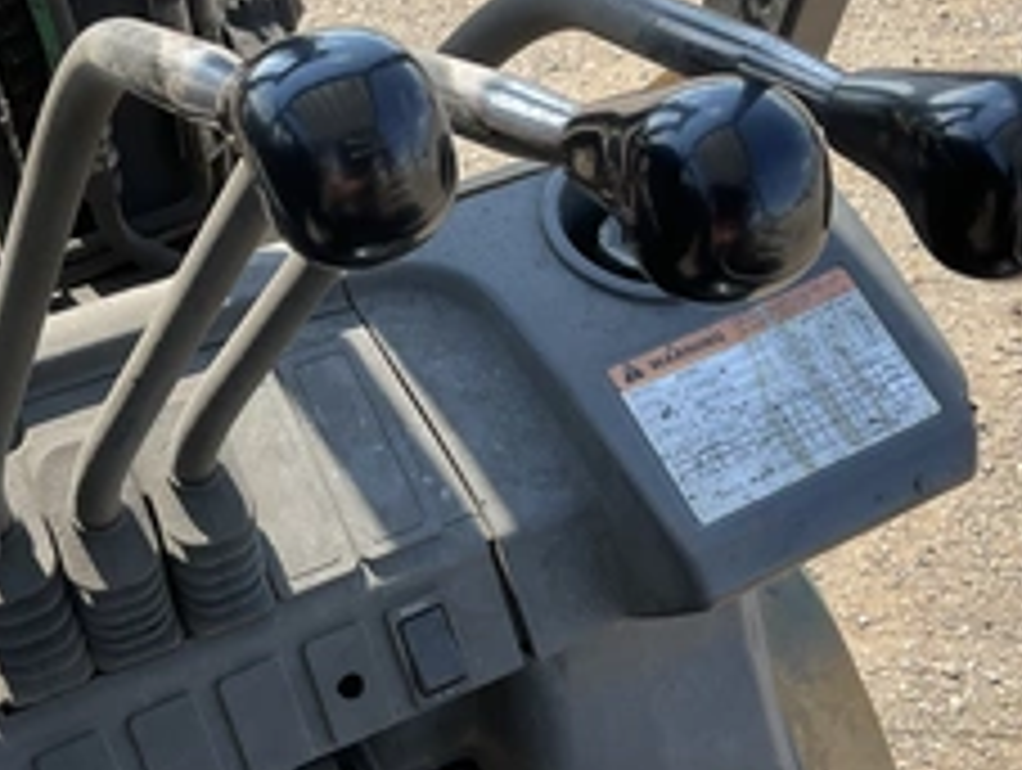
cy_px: 450
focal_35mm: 51
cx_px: 459
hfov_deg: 37.4
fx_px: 1508
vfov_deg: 28.6
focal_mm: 3
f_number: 1.8
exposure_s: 1/422
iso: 25
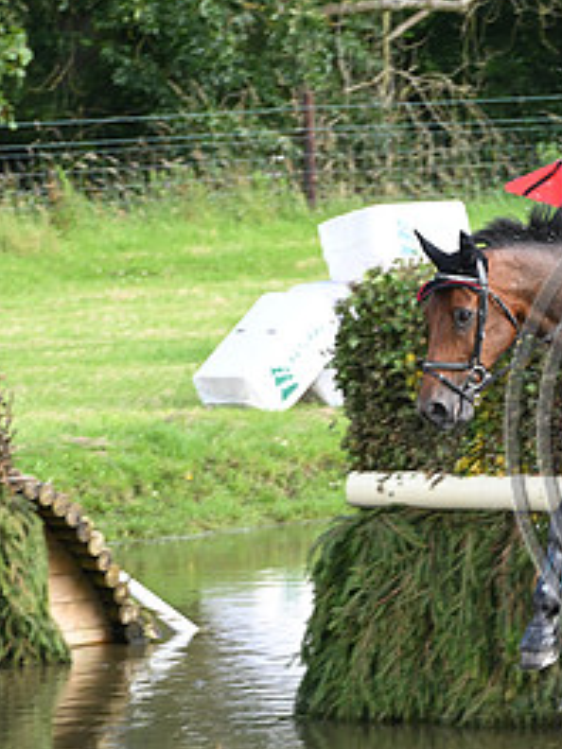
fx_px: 9135
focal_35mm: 422
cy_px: 393
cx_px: 766
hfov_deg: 3.5
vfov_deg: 4.7
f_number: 9
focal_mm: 200
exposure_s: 1/160
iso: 500
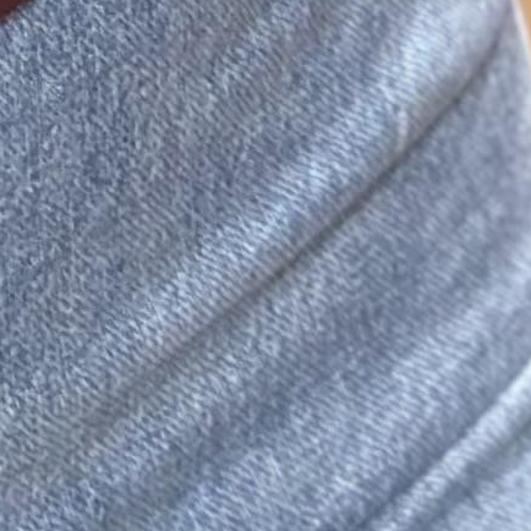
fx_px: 6838
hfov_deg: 4.3
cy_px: -1188
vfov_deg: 4.3
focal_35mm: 394
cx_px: -766
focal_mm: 6.86
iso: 160
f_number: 1.78
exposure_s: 1/50
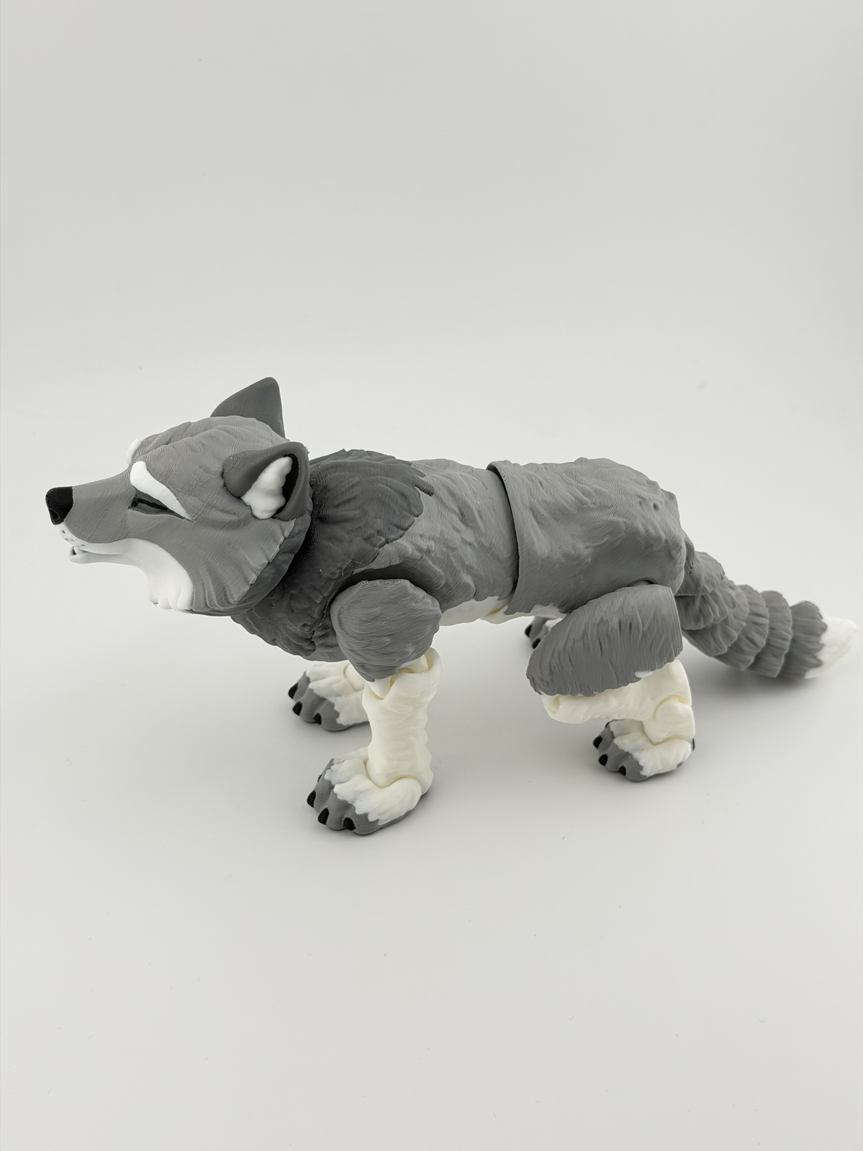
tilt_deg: -36.6
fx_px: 1596
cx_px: 432
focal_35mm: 48
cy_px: 576
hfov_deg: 30.3
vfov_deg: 39.7
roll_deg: -0.4
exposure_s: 1/1838
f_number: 1.78
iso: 64
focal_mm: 6.76
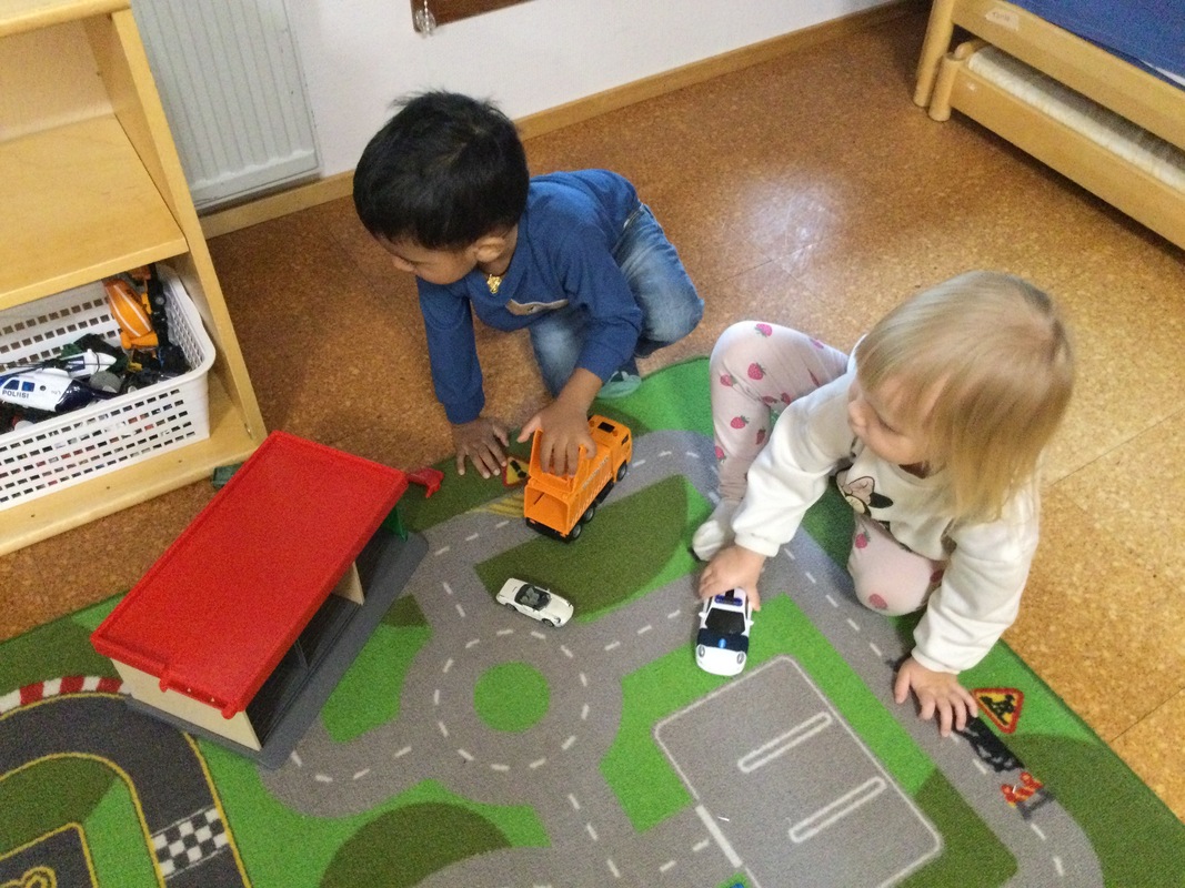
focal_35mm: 31
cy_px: 444
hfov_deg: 58.4
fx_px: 1061
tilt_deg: -47.1
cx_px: 592
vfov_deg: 45.4
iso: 320
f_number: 2.4
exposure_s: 1/17
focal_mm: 3.3
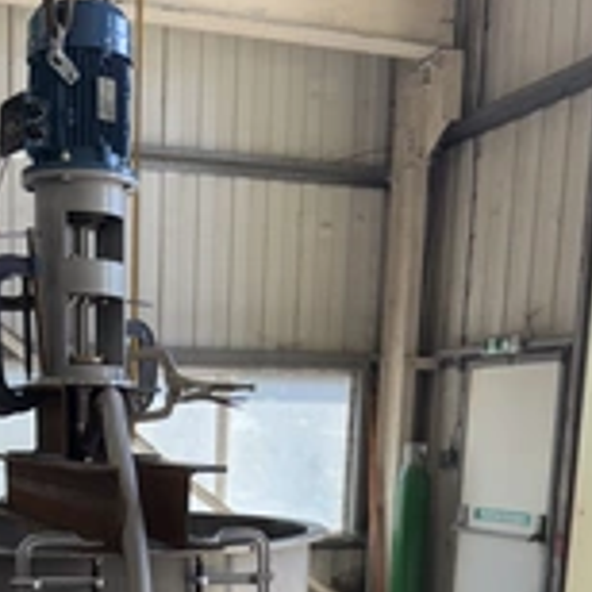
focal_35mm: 55
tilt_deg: -9.1
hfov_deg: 30.7
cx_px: 177
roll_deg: -2.0
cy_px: 623
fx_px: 1064
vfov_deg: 28.7
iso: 50
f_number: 1.78
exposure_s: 1/868
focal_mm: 6.76
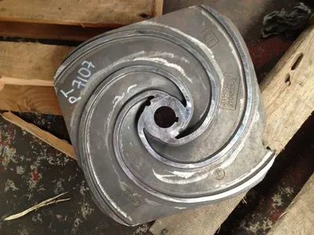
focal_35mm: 35
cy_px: 118
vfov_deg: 40.7
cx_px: 157
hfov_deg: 52.6
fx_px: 317
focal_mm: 4.28
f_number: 2.4
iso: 125
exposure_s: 1/20
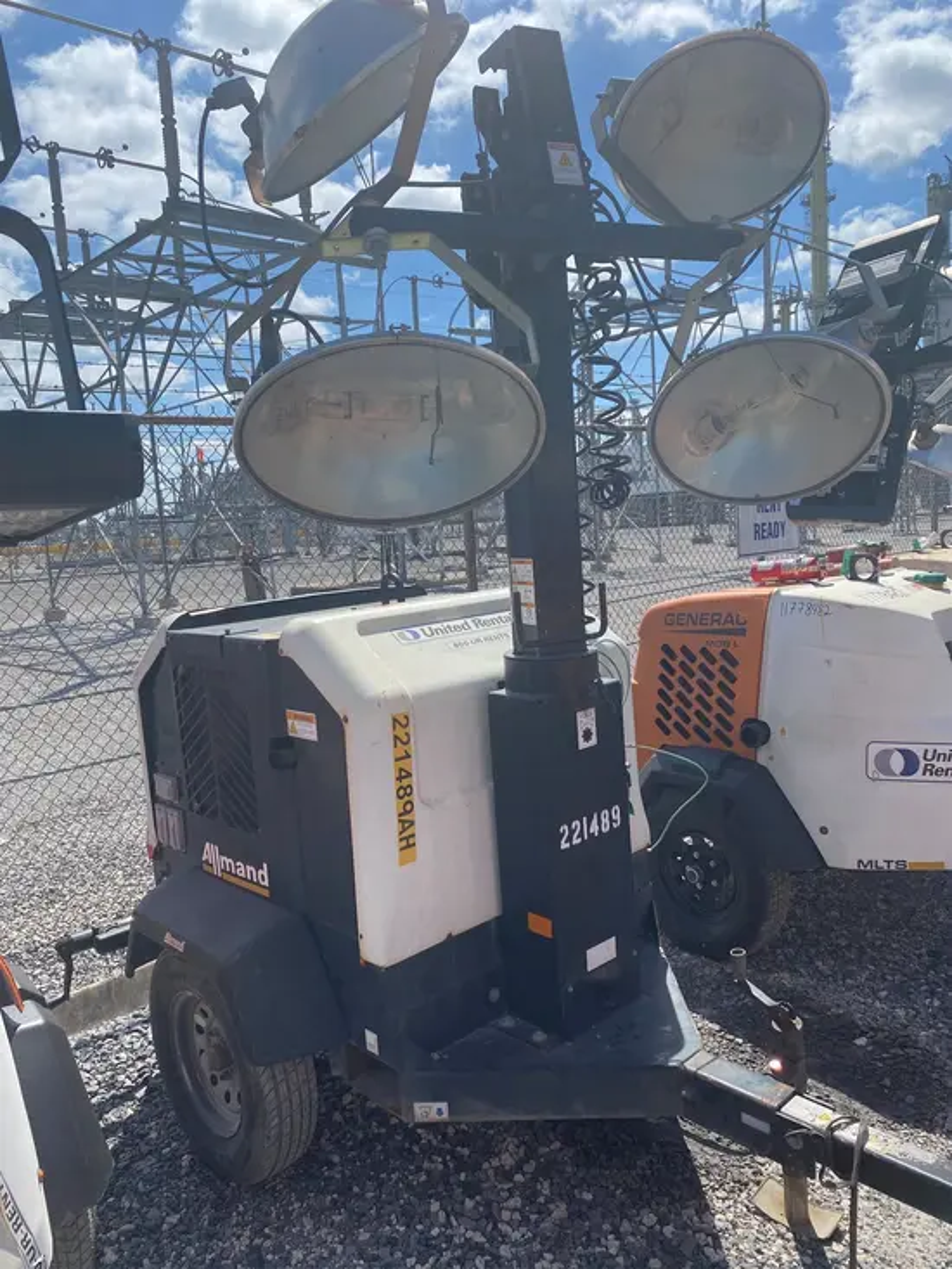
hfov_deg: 53.1
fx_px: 953
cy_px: 634
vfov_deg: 67.3
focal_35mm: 26
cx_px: 476
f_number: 1.8
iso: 32
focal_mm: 4.25
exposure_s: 1/2817
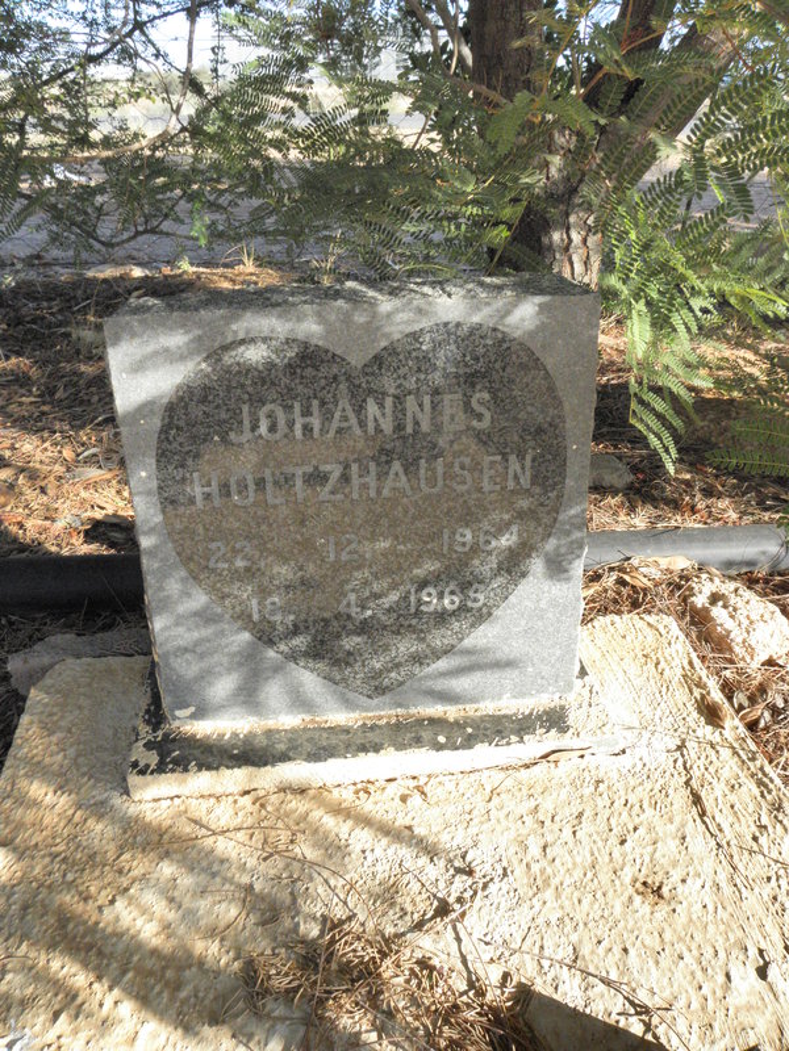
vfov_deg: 67.3
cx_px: 394
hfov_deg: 53.1
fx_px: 790
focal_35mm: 26
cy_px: 526
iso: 200
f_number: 6.3
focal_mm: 4.6
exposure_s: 1/200
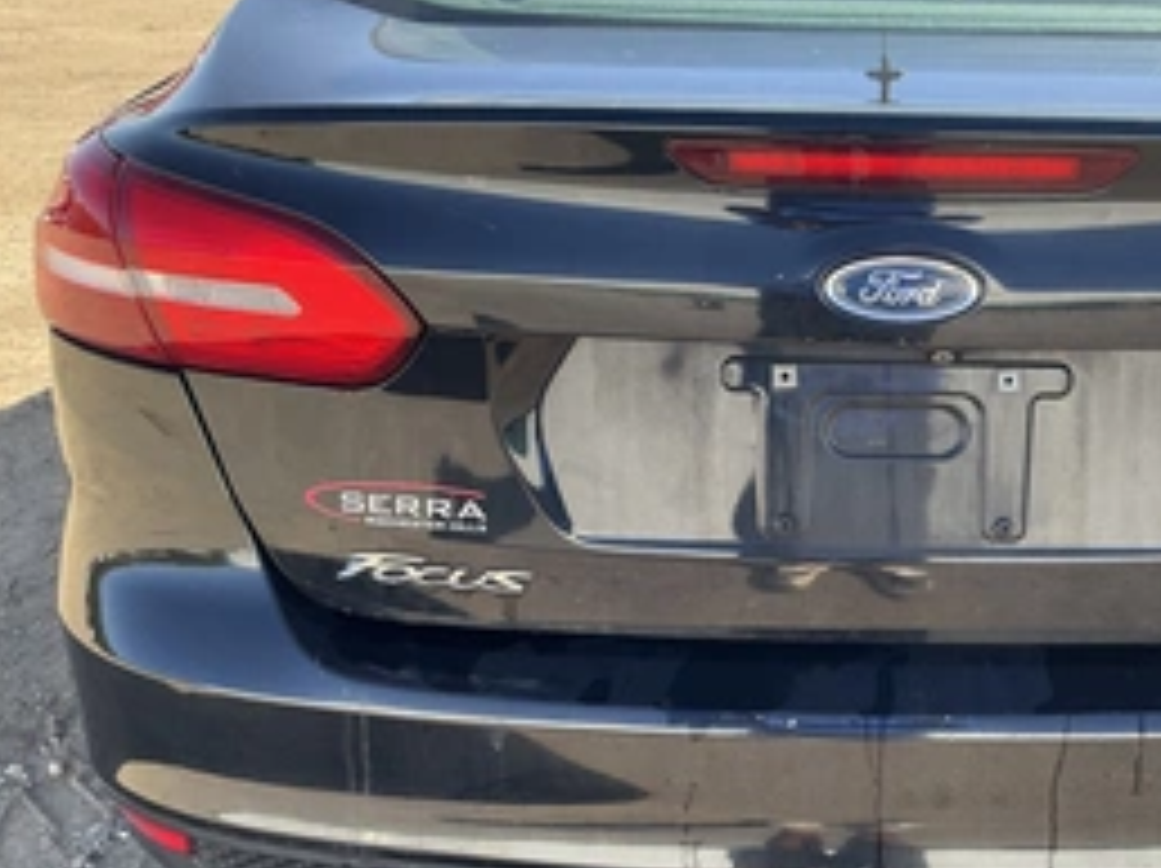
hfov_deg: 40.9
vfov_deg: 32.1
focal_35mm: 45
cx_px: 873
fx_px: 1508
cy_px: 436
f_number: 1.8
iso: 25
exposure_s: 1/260
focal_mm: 3
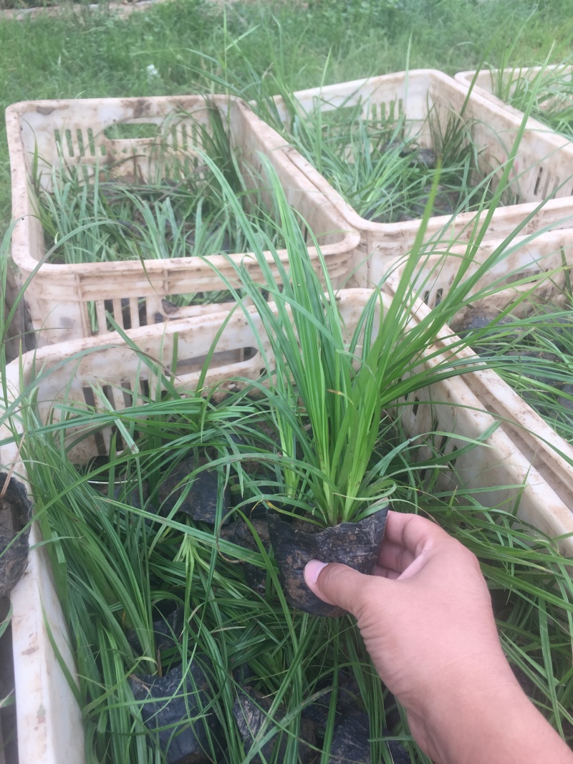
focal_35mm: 29
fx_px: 640
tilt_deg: -42.3
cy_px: 382
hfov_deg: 48.2
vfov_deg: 61.7
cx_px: 286
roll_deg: -1.9
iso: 40
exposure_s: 1/100
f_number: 2.2
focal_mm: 4.15
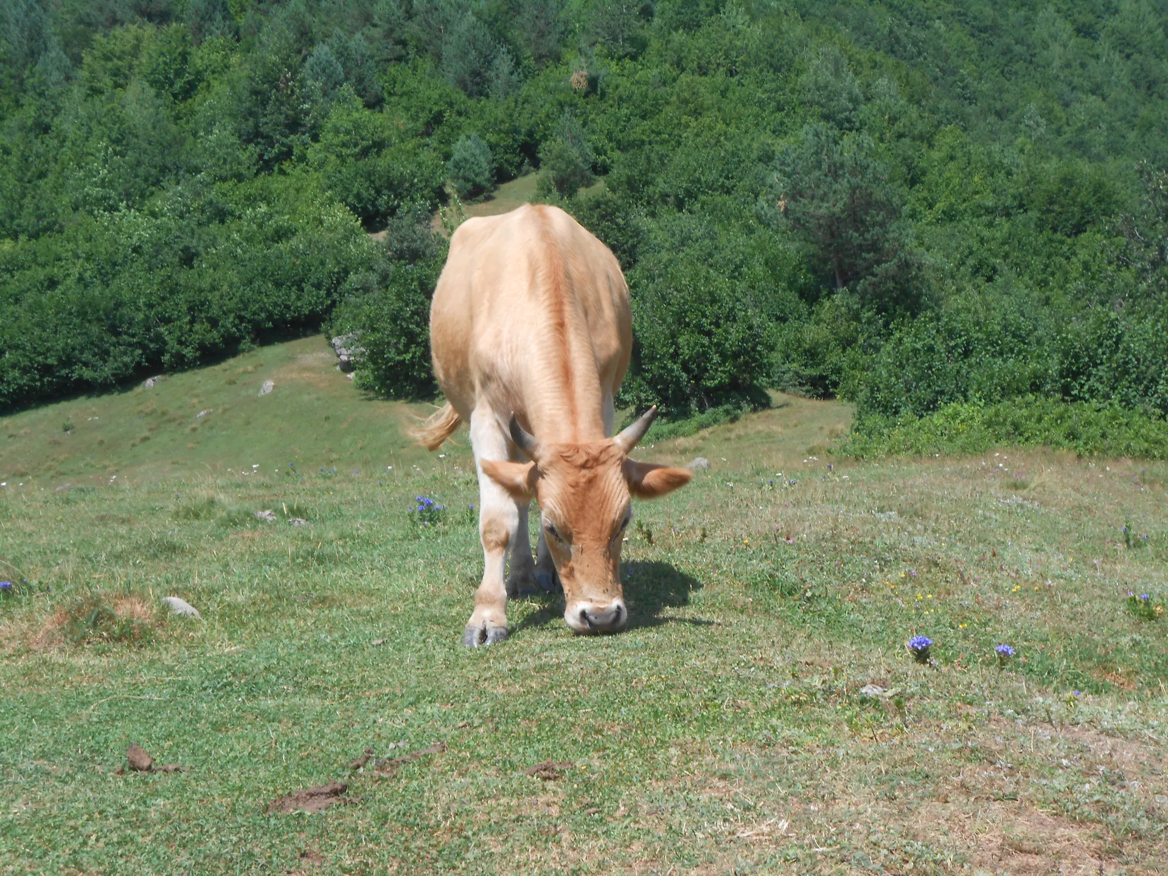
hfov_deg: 30.7
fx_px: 2126
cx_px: 584
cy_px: 438
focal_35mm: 63
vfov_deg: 23.3
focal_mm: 11.3
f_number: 5.6
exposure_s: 1/320
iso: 80
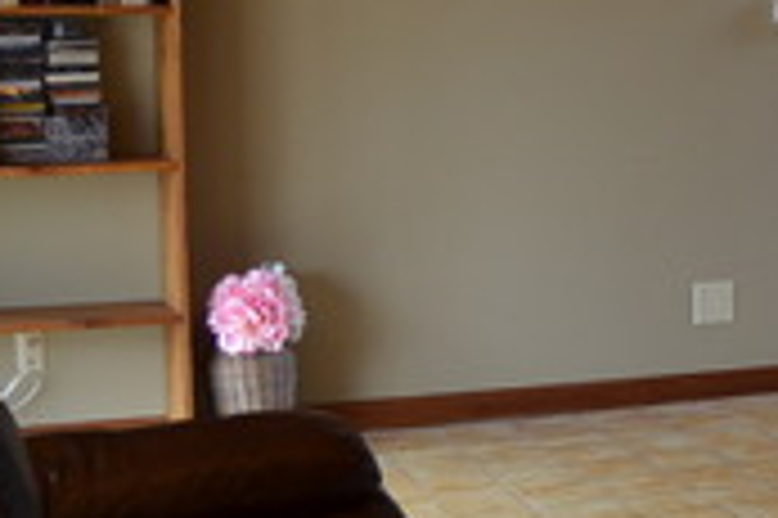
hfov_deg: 18.2
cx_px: 1165
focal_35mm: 100
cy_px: 241
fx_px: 2159
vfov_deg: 13.7
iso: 500
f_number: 3.5
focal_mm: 18
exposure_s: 1/60
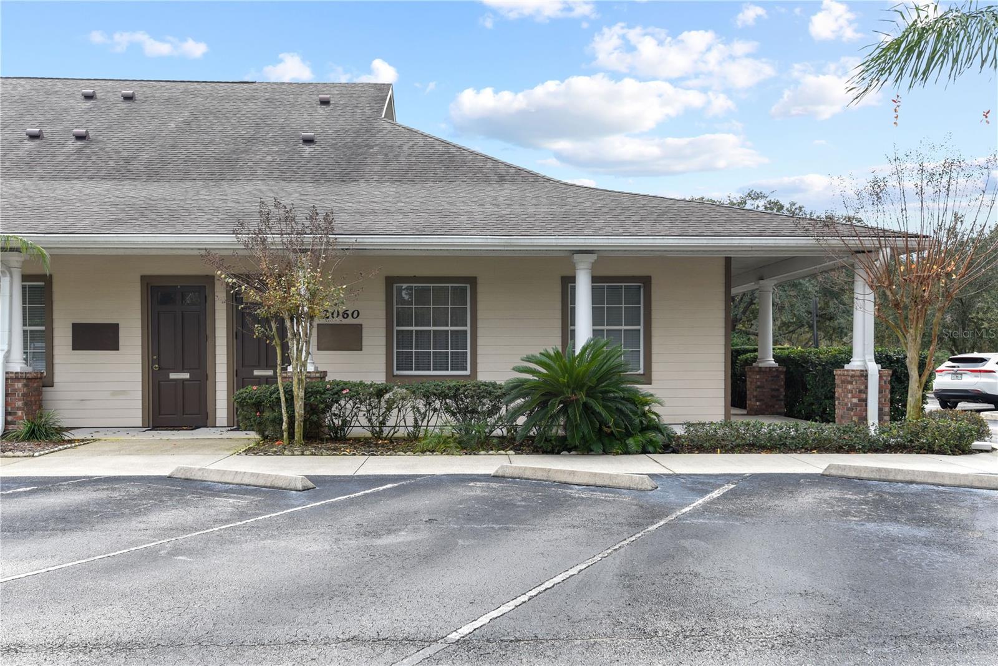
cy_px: 333
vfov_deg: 45.0
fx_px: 804
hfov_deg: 63.7
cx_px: 499
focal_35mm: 29
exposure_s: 1/125
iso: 250
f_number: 8
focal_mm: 29
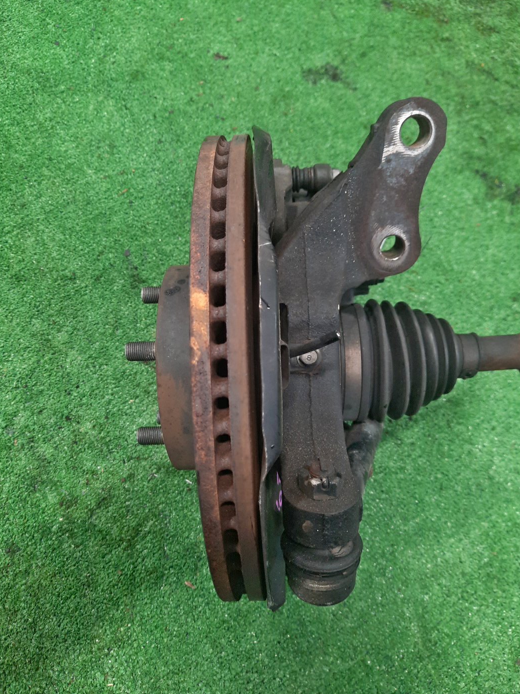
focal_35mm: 26
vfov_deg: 67.3
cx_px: 265
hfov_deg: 53.0
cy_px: 344
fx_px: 521
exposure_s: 1/25
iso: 349
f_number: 2
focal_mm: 4.6
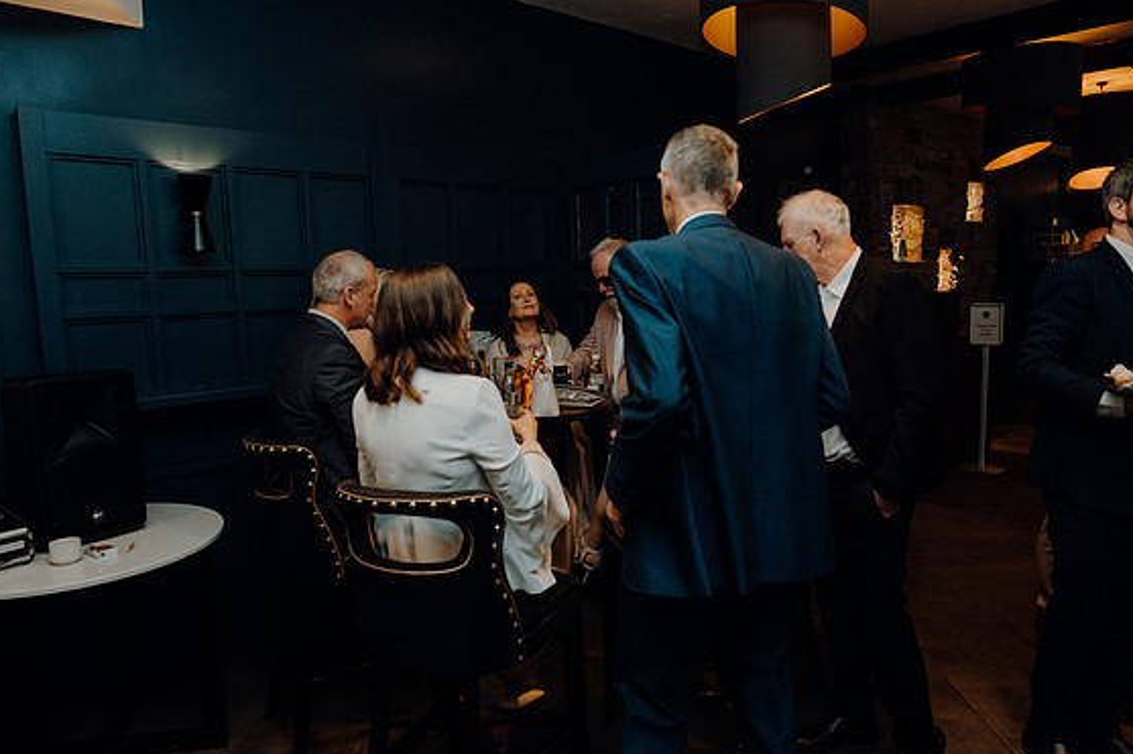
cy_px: 377
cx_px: 561
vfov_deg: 51.3
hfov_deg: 71.5
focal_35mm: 25
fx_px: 787
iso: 2500
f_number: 3.5
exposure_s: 1/160
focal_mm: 24
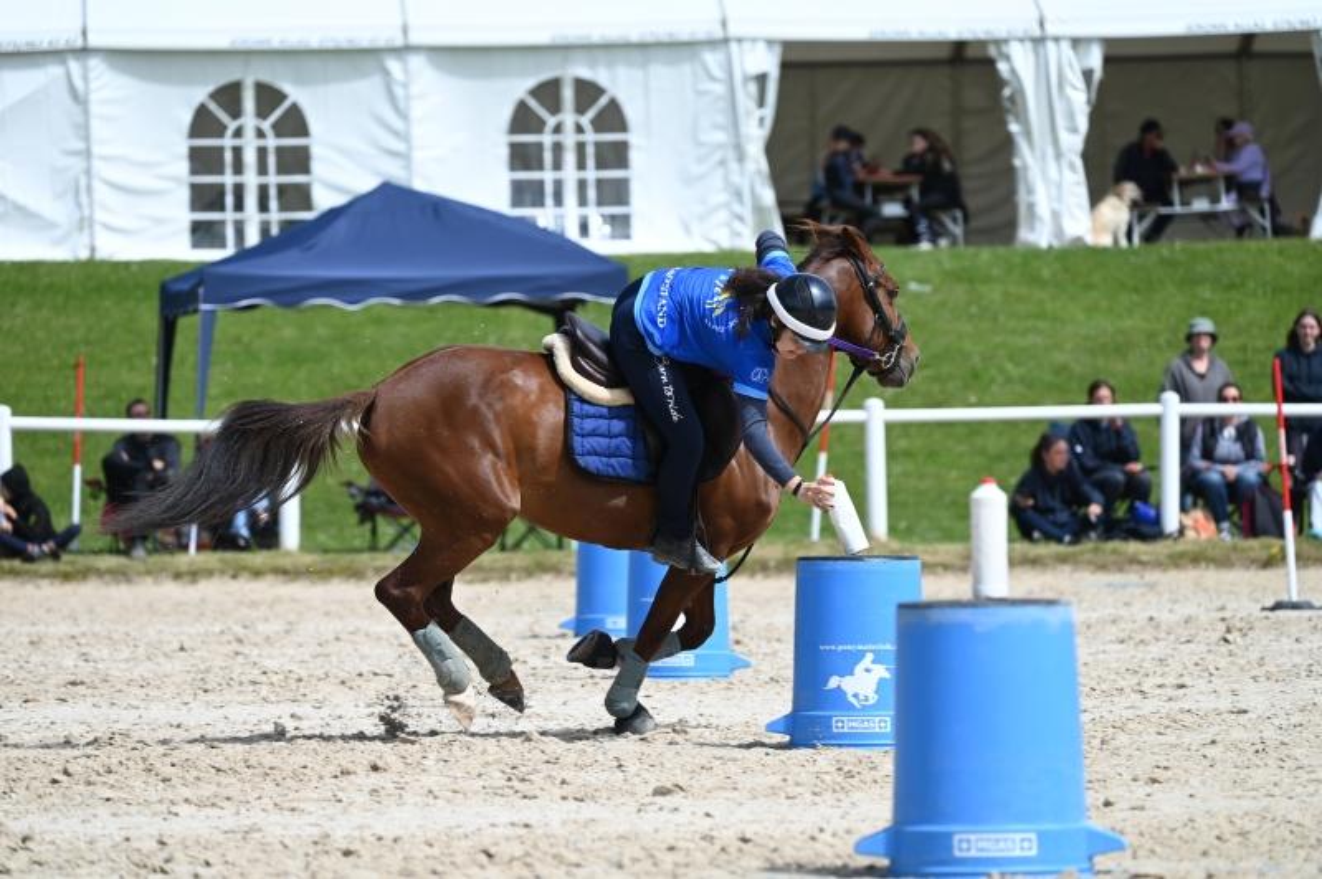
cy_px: 440
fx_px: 8072
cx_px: 661
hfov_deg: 9.4
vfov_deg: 6.2
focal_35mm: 220
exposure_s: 1/1250
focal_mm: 220
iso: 220
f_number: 5.6
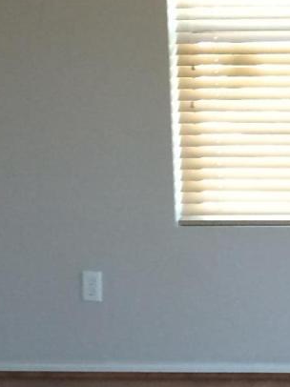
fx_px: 1599
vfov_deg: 13.8
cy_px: 136
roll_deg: +1.2
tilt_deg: -7.1
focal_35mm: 143
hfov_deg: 9.4
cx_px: 674
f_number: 2.2
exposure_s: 1/30
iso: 64
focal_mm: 4.15
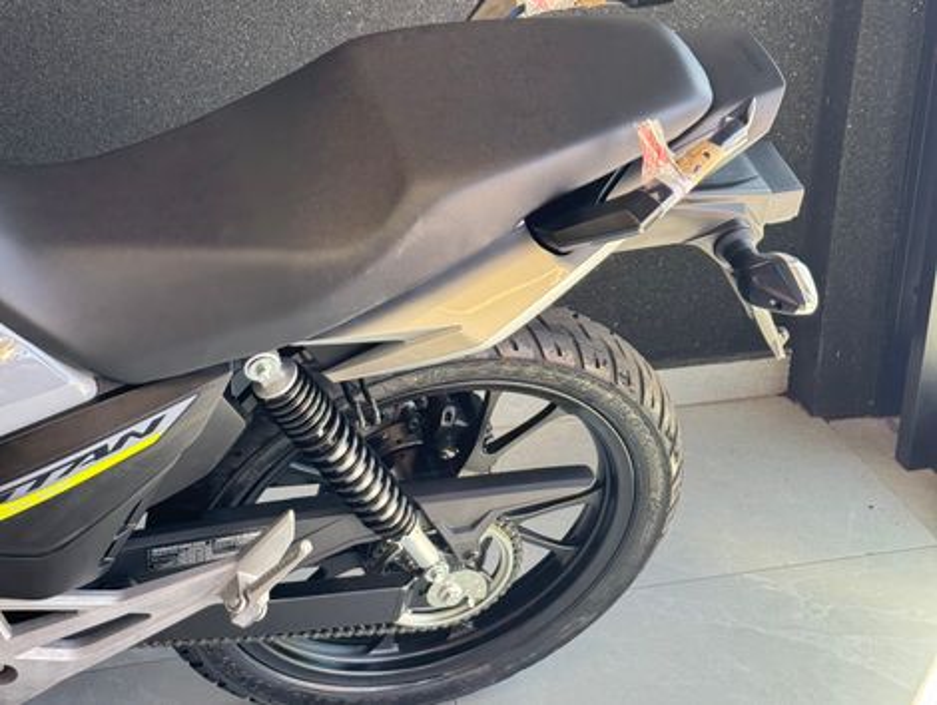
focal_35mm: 48
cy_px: 352
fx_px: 1301
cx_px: 468
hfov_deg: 39.6
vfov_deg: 30.3
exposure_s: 1/136
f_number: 1.78
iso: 100
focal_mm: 6.76
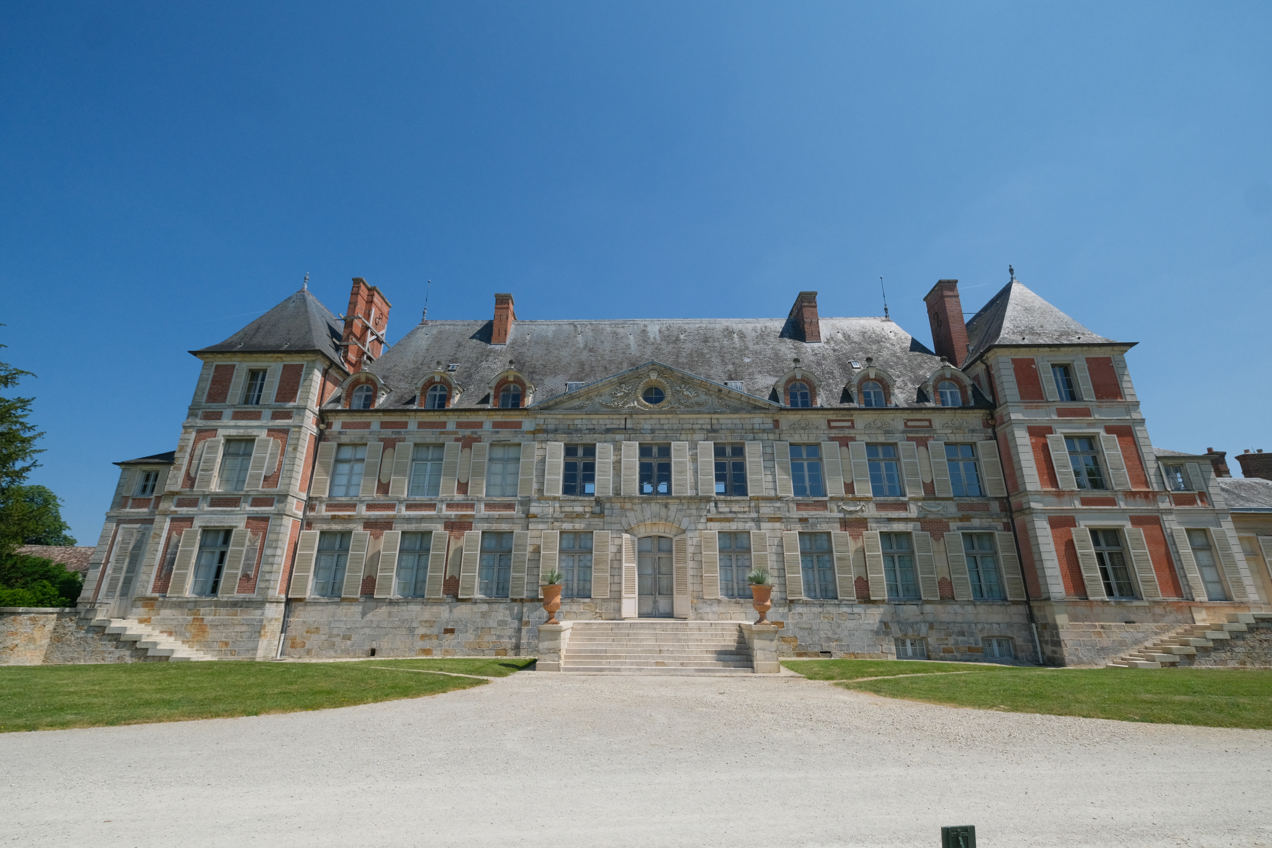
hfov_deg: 100.4
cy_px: 424
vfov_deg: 77.3
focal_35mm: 15
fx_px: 530
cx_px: 636
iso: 640
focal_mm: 10
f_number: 5.6
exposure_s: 1/3000
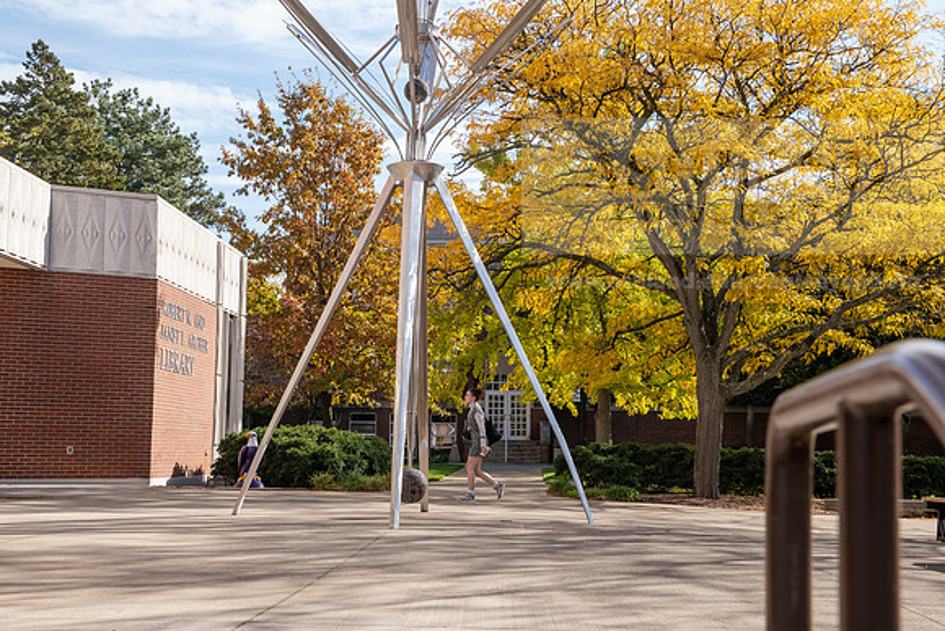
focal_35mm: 55
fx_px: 1444
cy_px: 316
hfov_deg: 36.2
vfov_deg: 24.6
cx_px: 472
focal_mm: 55
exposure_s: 1/250
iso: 320
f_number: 9
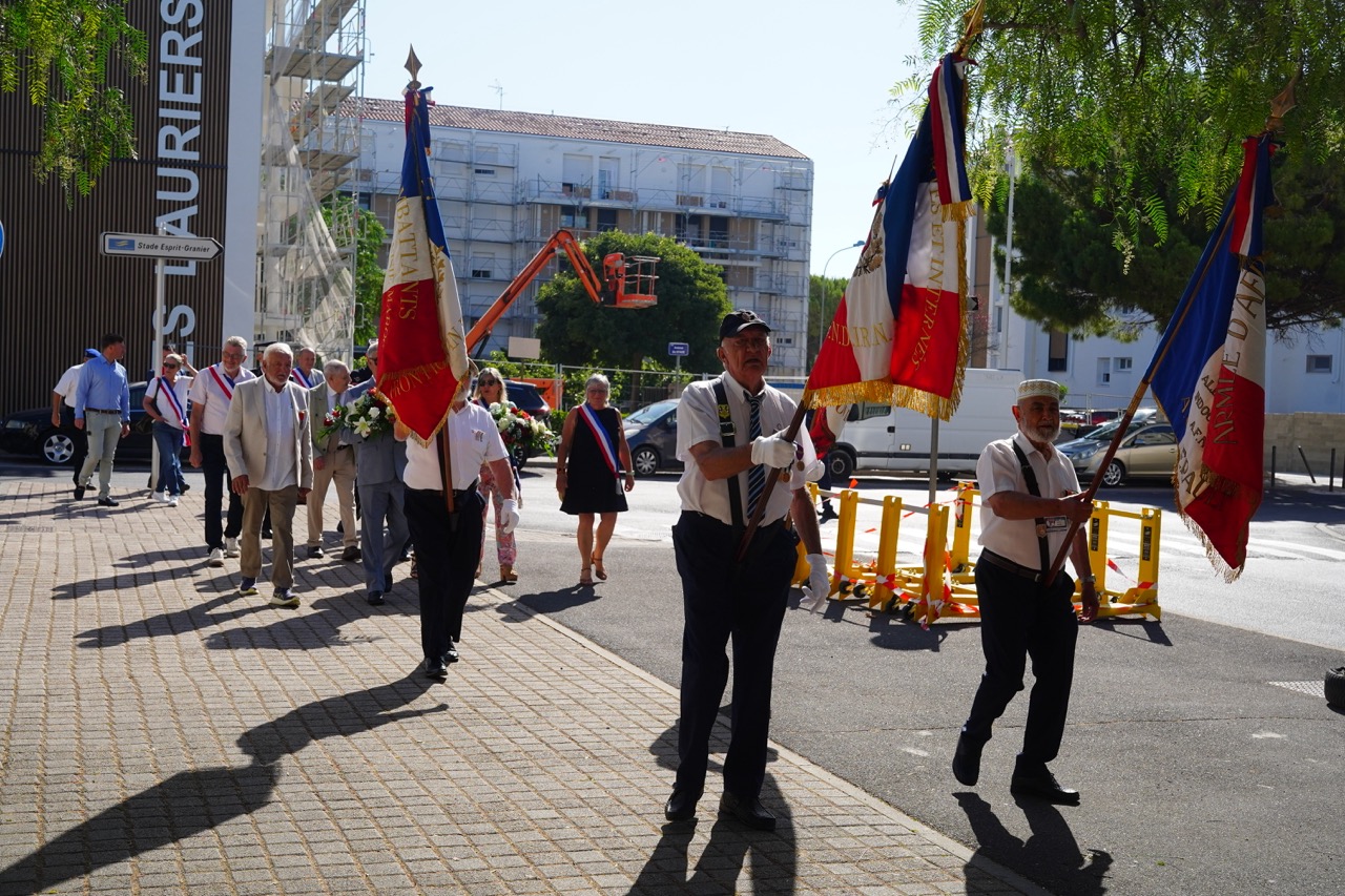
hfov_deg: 45.4
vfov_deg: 31.2
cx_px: 672
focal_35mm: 43
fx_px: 1606
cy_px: 448
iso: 800
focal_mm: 43
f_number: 8
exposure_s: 1/1600
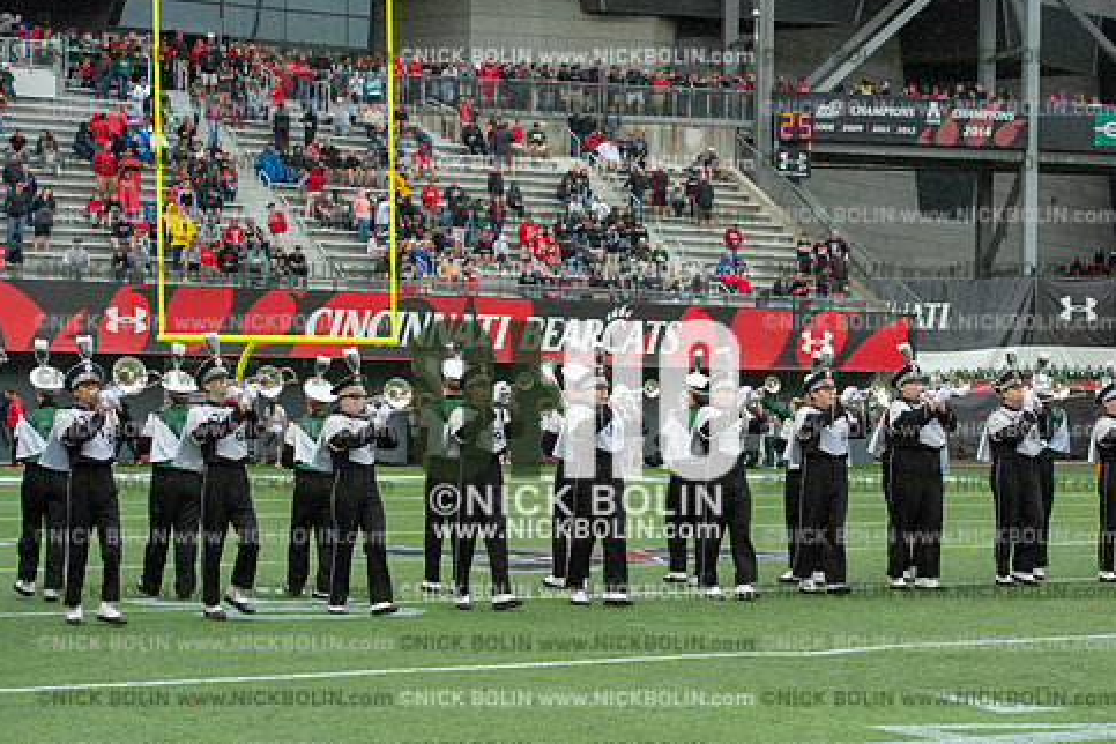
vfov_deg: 16.3
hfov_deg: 24.2
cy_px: 430
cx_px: 575
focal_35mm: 84
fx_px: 2604
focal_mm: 70
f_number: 4
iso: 400
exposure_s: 1/500
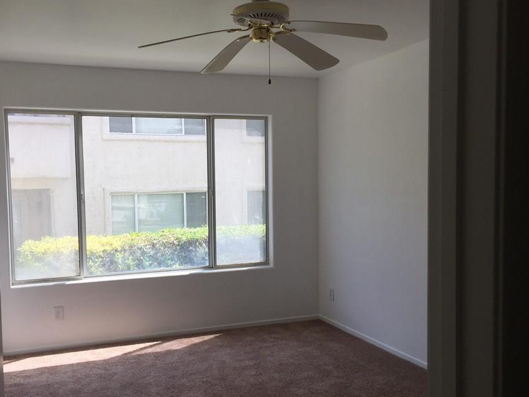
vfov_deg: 40.6
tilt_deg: -5.1
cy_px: 232
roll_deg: +1.4
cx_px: 229
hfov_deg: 52.5
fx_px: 535
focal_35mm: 35
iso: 32
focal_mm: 4.15
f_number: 2.2
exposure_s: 1/581
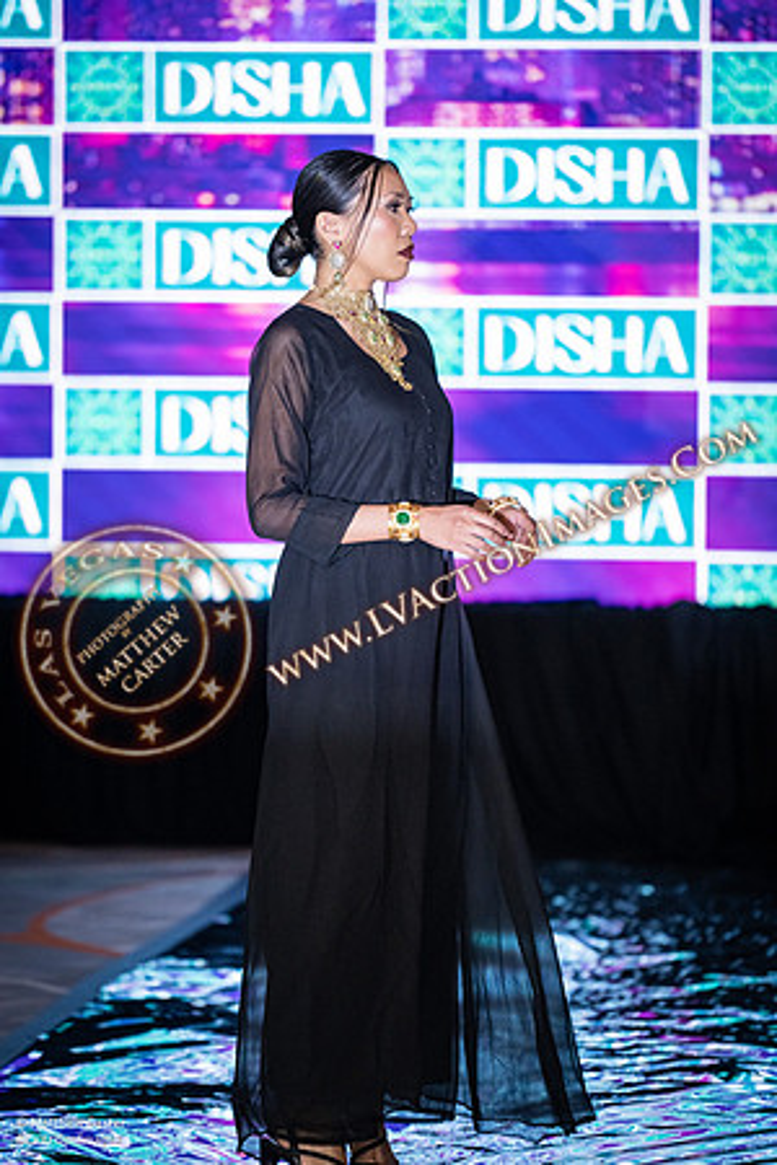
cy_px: 582
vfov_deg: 10.3
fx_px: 6474
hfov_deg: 6.9
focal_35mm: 200
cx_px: 388
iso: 2500
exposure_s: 1/400
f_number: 2.8
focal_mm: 200
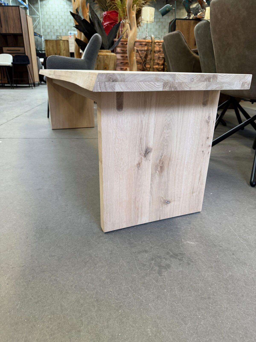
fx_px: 237
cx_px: 128
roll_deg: -2.4
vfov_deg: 71.6
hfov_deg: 56.8
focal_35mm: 24
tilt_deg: -21.8
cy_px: 171
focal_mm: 6.76
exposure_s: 1/50
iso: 250
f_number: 1.78
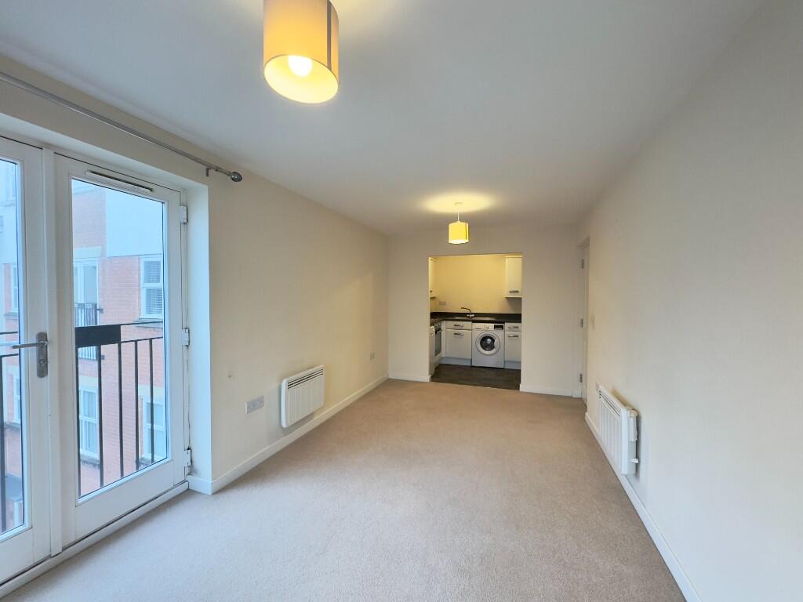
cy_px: 301
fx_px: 325
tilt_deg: -0.8
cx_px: 402
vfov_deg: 85.7
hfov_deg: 102.1
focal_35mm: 14
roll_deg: +0.0
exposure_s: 1/50
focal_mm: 2.22
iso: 160
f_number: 2.2
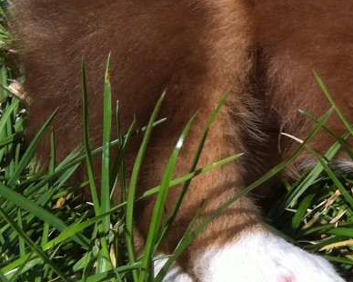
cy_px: 8
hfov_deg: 15.9
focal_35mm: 114
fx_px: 1190
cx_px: 474
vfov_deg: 13.3
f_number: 2.8
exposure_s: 1/1040
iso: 80
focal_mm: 3.85
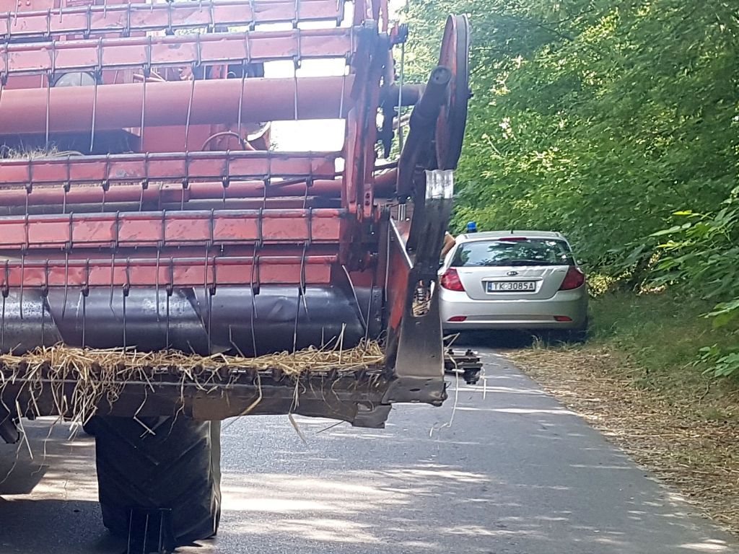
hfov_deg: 67.3
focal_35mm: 26
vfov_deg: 53.1
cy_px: 277
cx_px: 370
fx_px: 555
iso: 40
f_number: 1.7
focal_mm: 4.2
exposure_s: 1/120
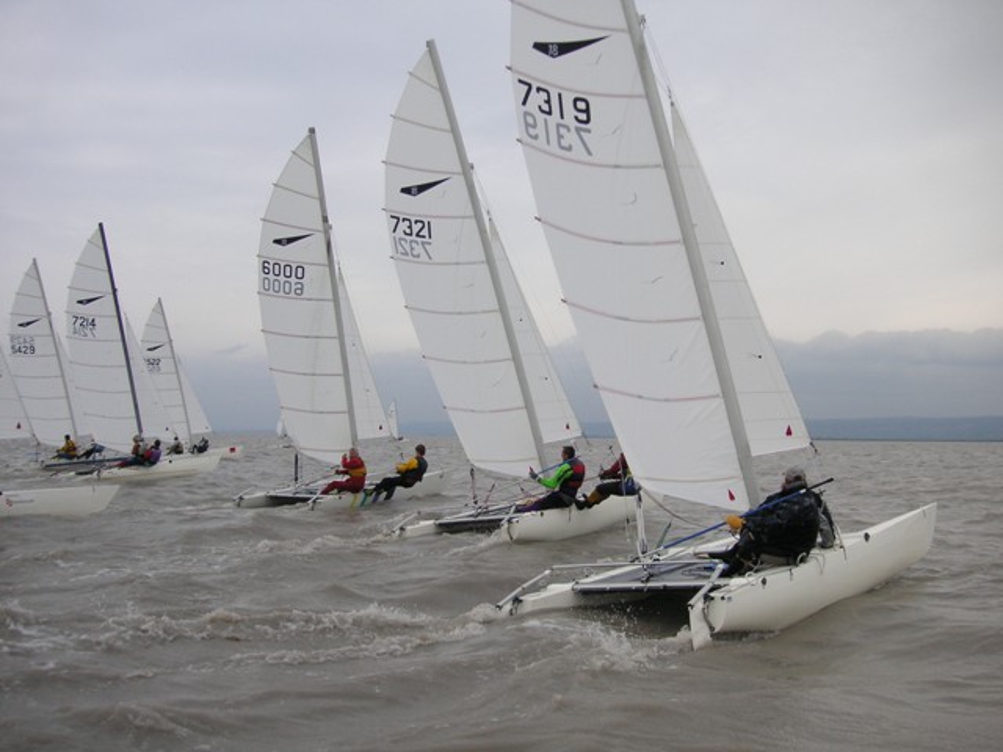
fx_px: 1072
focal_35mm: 37
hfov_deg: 50.1
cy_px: 376
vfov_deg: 38.7
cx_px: 502
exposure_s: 1/1000
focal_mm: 6.1
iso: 50
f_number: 2.8
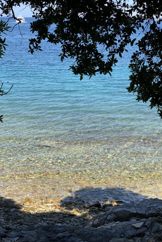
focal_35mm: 55
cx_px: 85
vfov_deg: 36.3
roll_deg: -1.4
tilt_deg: -15.6
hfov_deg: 24.6
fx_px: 371
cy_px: 122
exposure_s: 1/623
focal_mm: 6
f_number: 2.4
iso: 16
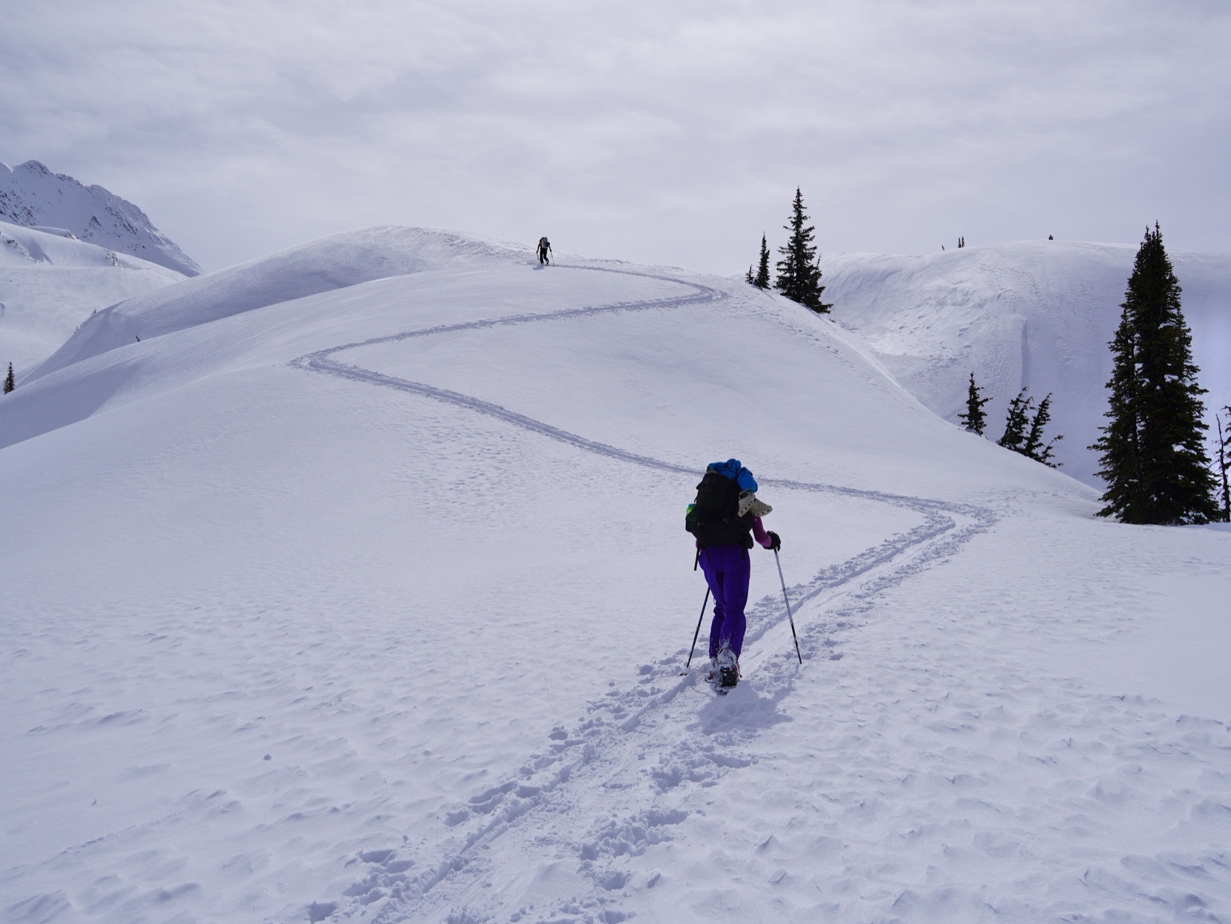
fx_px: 1422
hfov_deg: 46.8
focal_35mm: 40
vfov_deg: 36.0
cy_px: 456
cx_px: 636
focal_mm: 24
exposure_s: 1/3200
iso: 100
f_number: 5.6
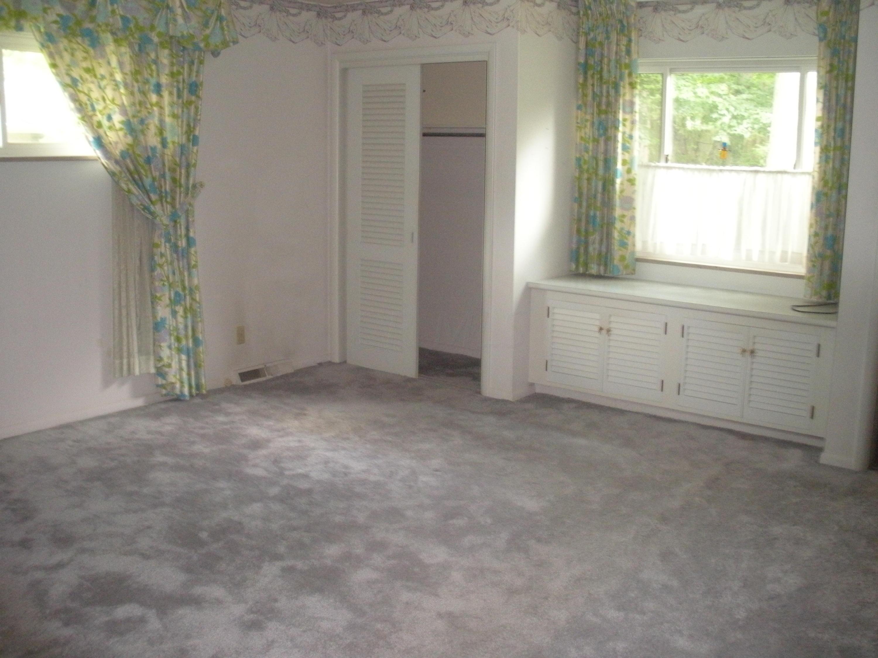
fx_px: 913
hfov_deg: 51.4
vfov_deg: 39.7
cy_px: 329
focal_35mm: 36
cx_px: 439
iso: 477
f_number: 3.5
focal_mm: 6.3
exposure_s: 1/30
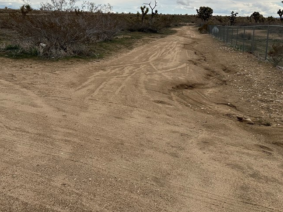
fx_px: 311
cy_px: 46
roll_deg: -1.9
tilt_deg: -5.7
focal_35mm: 38
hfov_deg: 48.2
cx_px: 96
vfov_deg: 36.6
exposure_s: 1/7576
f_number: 1.78
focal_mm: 6.86
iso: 80
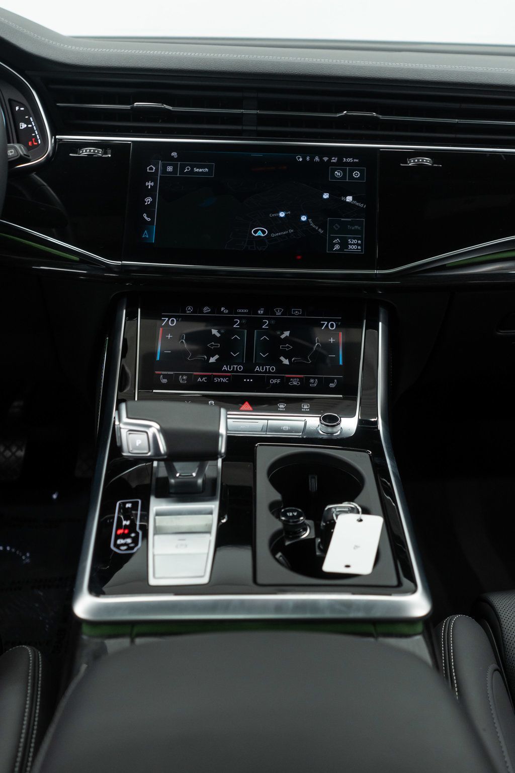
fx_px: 901
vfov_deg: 46.4
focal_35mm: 42
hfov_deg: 31.9
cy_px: 386
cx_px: 258
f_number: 3.2
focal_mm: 28
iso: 640
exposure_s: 1/50
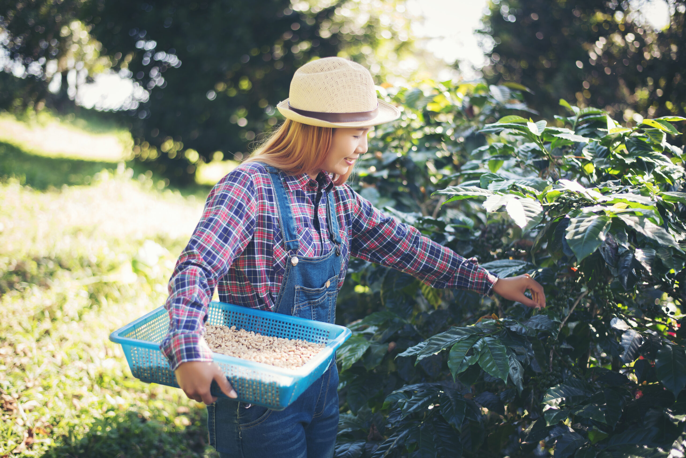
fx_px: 953
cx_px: 343
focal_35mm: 50
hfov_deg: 39.6
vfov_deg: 27.0
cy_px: 229
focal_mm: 50
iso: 100
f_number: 2.2
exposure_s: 1/160
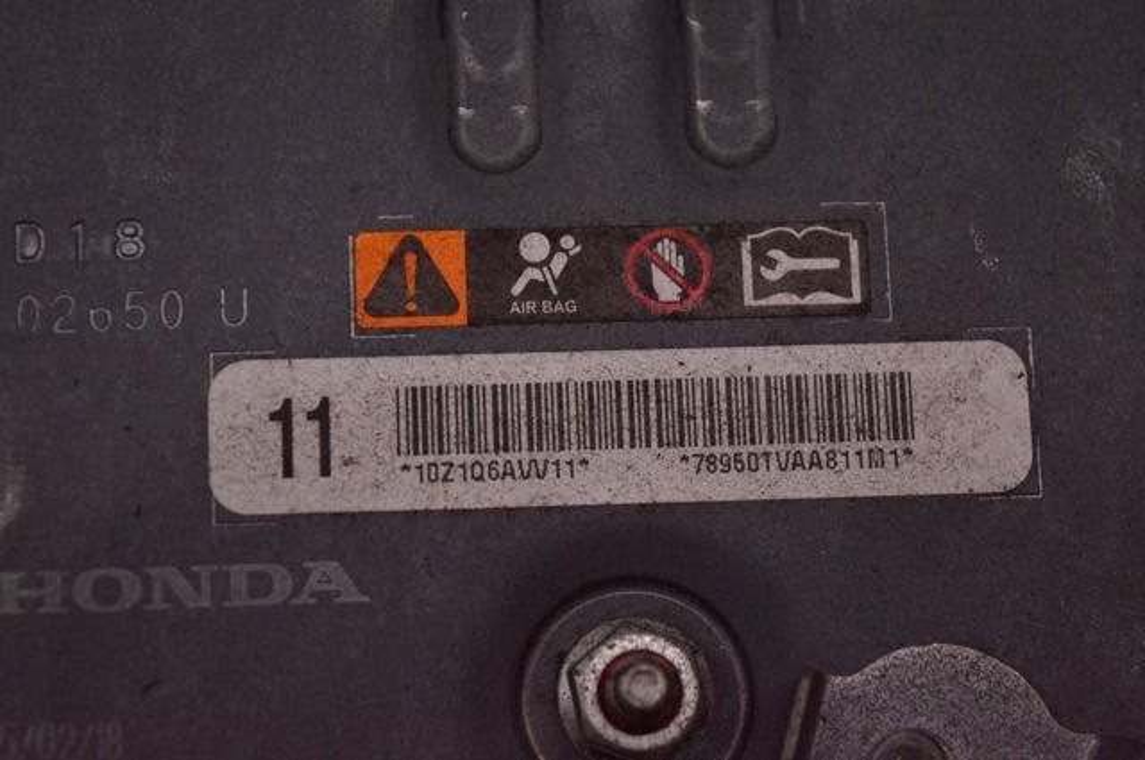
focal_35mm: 82
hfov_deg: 24.6
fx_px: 2621
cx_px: 572
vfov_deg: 16.5
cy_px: 380
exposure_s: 1/400
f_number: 5.6
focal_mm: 55
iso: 1600
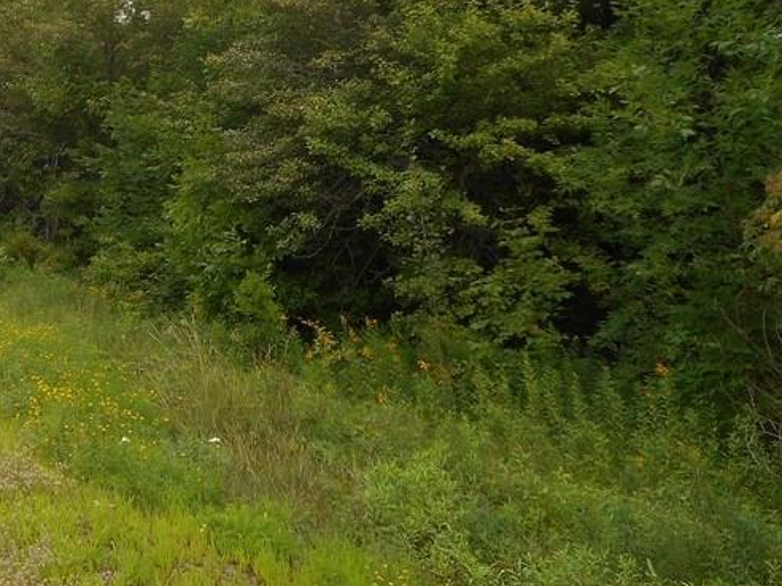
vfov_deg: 27.6
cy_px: 141
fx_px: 1175
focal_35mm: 52
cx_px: 199
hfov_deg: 36.0
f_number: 3.7
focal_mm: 4.5
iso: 80
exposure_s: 1/320
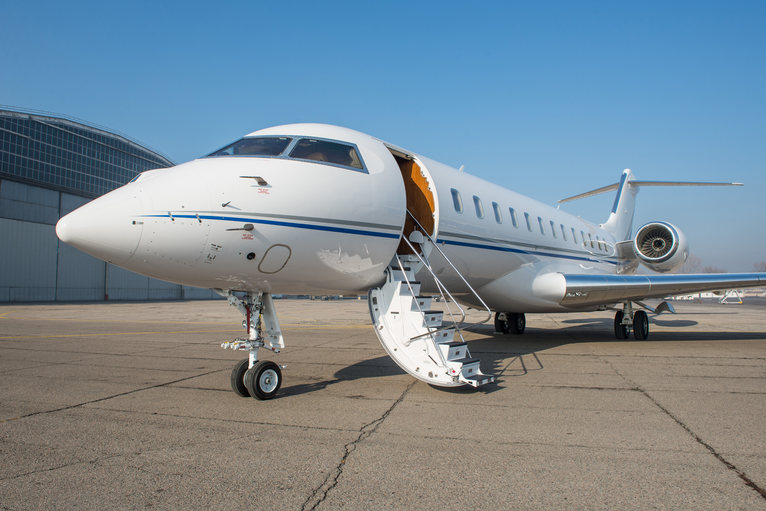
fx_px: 511
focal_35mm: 24
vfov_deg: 53.2
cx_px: 383
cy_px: 256
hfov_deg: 73.7
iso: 250
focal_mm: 24
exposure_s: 1/400
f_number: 9
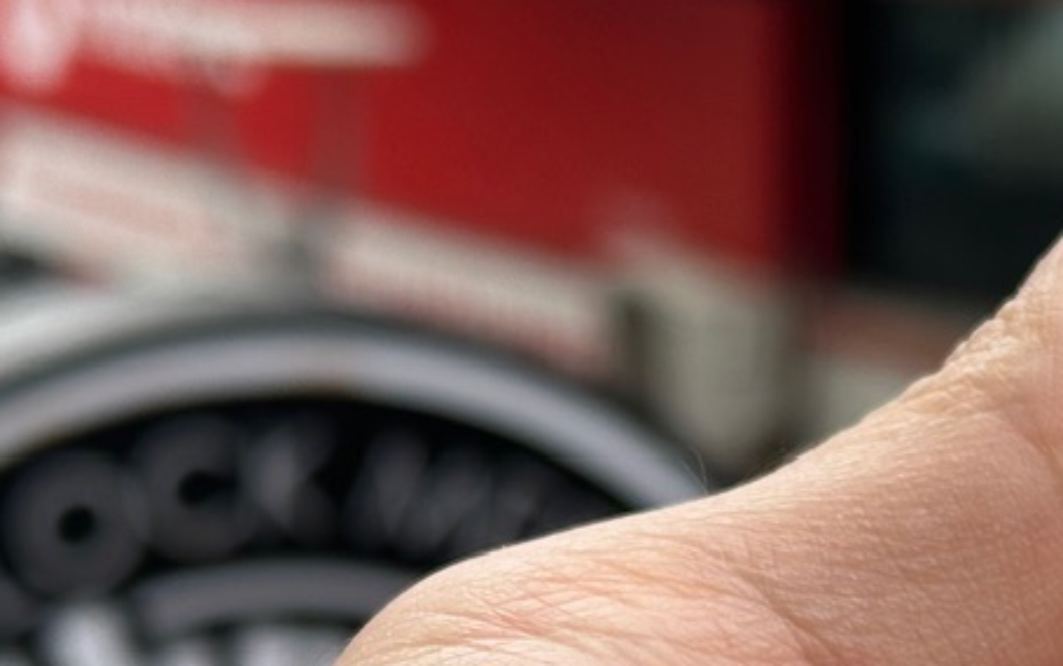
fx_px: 4145
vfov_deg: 9.0
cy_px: 925
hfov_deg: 14.4
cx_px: 1056
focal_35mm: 143
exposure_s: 1/1062
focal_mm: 6.86
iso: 64
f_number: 1.78
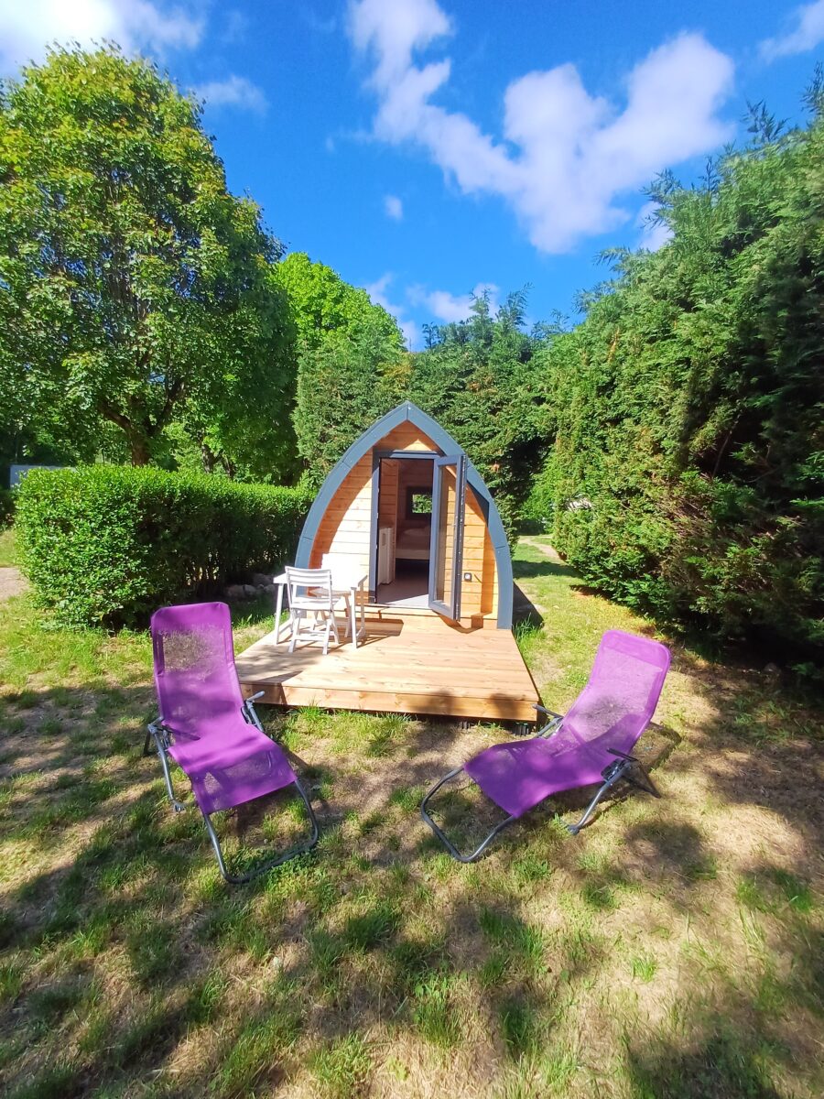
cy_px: 550
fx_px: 508
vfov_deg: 94.5
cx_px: 412
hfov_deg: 78.1
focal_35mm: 16
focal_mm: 1.64
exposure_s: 1/564
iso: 40
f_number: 2.2
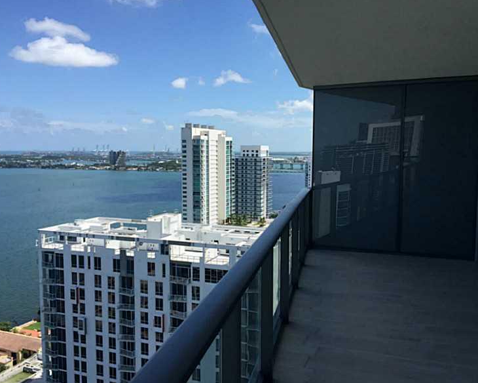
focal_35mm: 31
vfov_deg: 47.1
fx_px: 439
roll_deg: -0.4
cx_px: 252
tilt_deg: -5.0
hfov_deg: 57.1
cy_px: 193
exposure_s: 1/2083
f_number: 2.2
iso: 32
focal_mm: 4.15
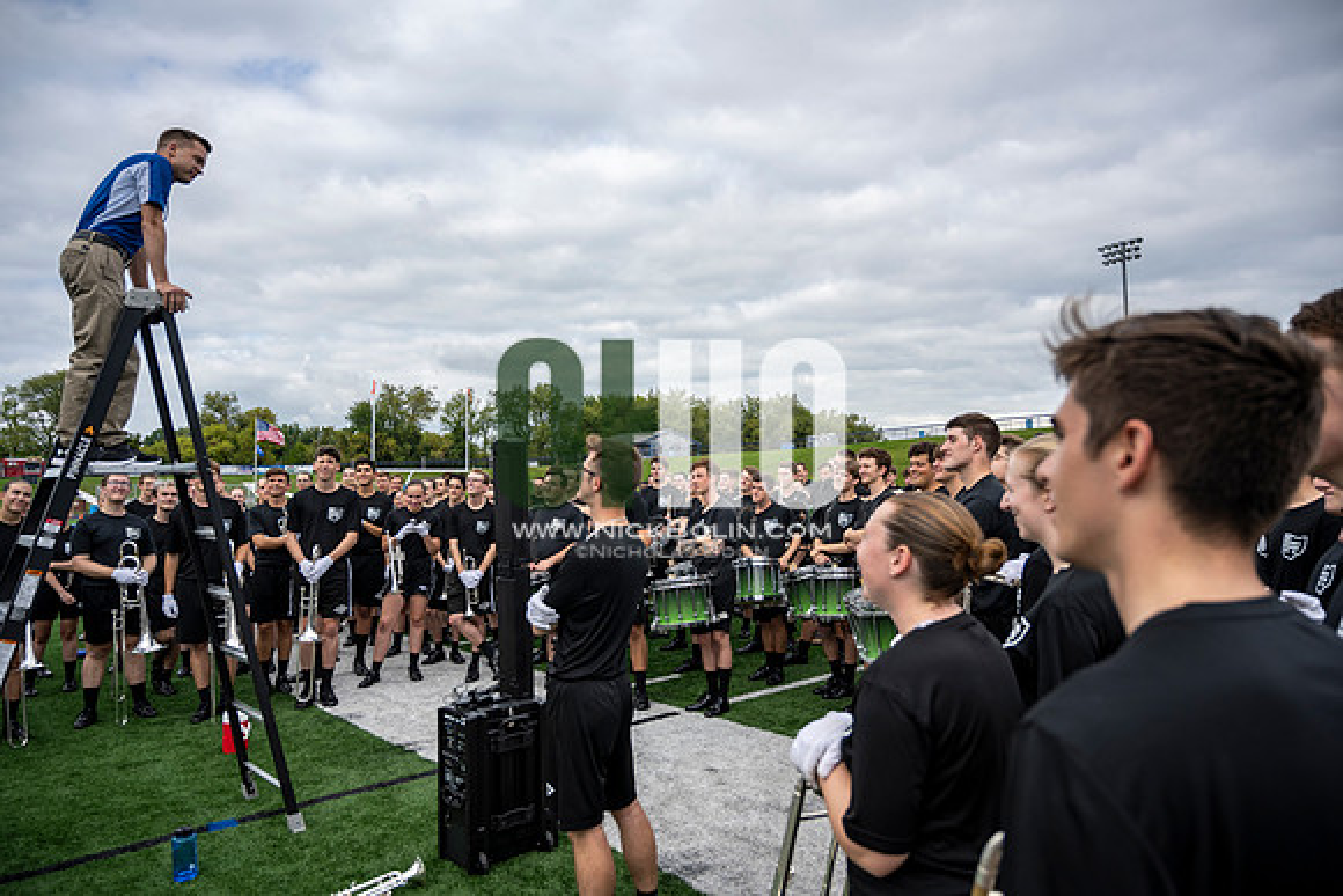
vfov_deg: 53.2
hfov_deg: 73.7
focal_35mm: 24
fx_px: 896
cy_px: 448
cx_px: 672
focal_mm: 24
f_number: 4
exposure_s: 1/800
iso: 125
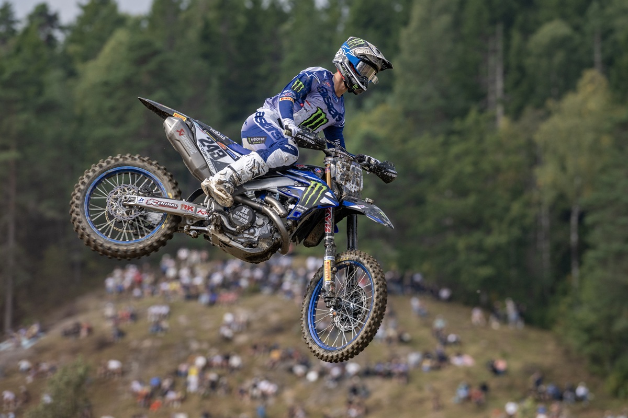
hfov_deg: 6.9
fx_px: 5233
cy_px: 209
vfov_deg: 4.6
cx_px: 314
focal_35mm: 300
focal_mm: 300
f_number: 5
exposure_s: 1/2000
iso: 400
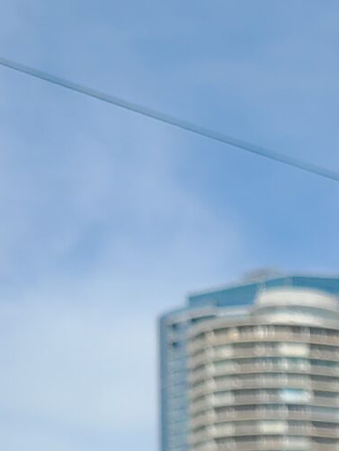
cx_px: 812
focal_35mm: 134
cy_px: 813
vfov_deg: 13.3
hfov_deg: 9.8
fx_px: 1749
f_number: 1.8
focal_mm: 5.4
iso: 40
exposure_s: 1/2767
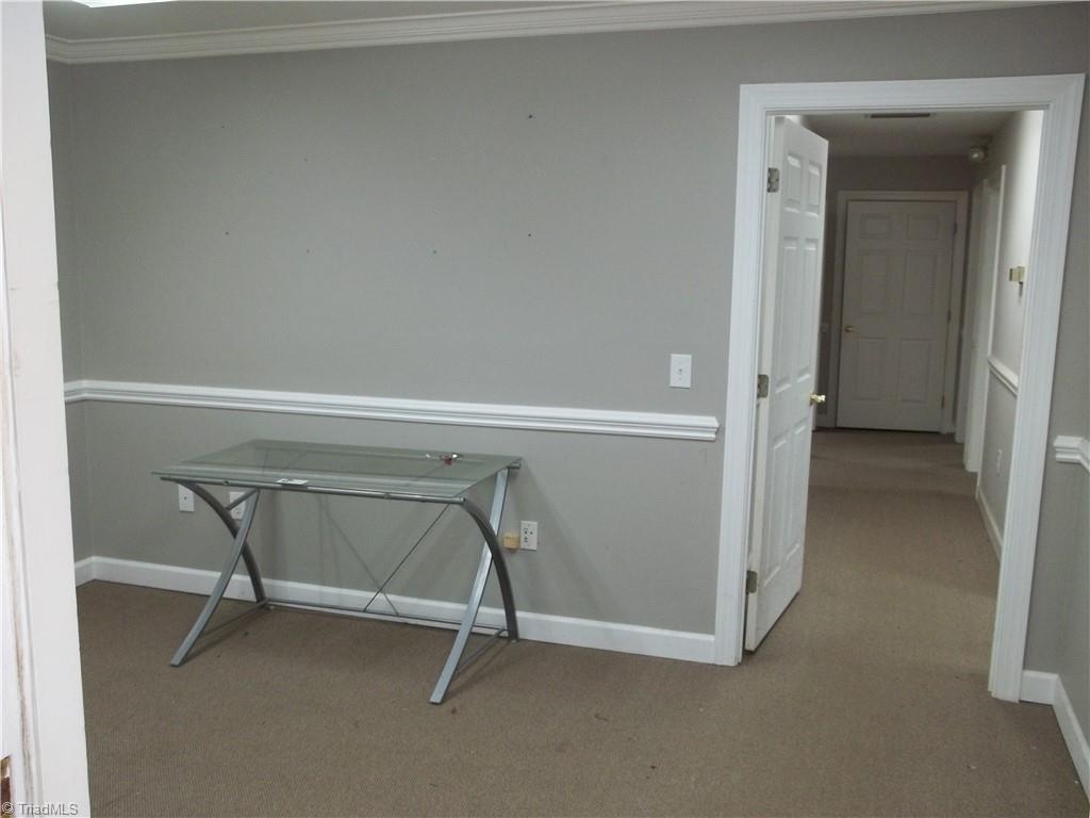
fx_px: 1039
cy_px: 409
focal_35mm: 33
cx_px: 545
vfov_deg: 42.9
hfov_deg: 55.4
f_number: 3.3
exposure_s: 1/30
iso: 160
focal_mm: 5.9
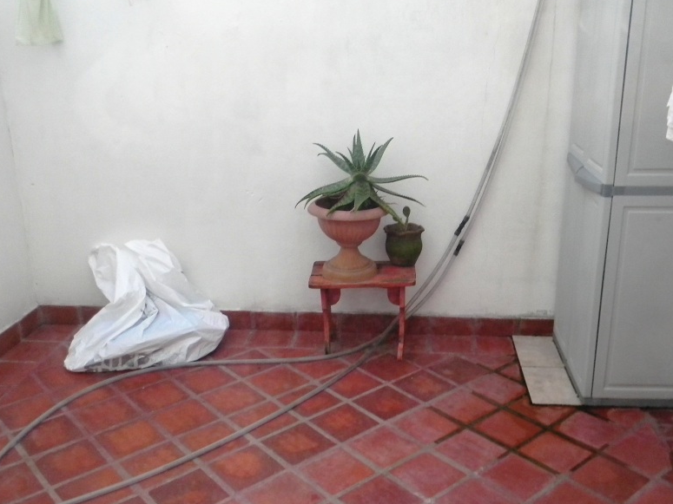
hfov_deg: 50.0
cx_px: 379
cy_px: 275
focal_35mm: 37
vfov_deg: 38.6
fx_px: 719
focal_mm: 5
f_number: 3.5
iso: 391
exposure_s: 1/30
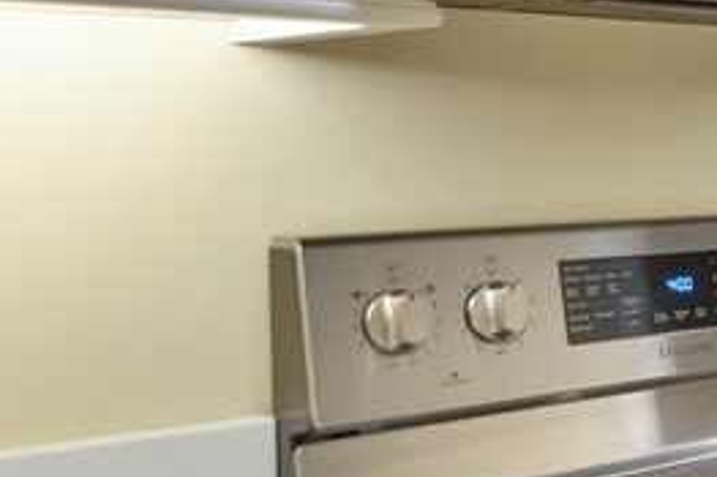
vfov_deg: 19.8
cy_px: 97
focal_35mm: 68
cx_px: 1108
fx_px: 1355
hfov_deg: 23.2
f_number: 2.8
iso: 160
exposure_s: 1/30
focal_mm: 11
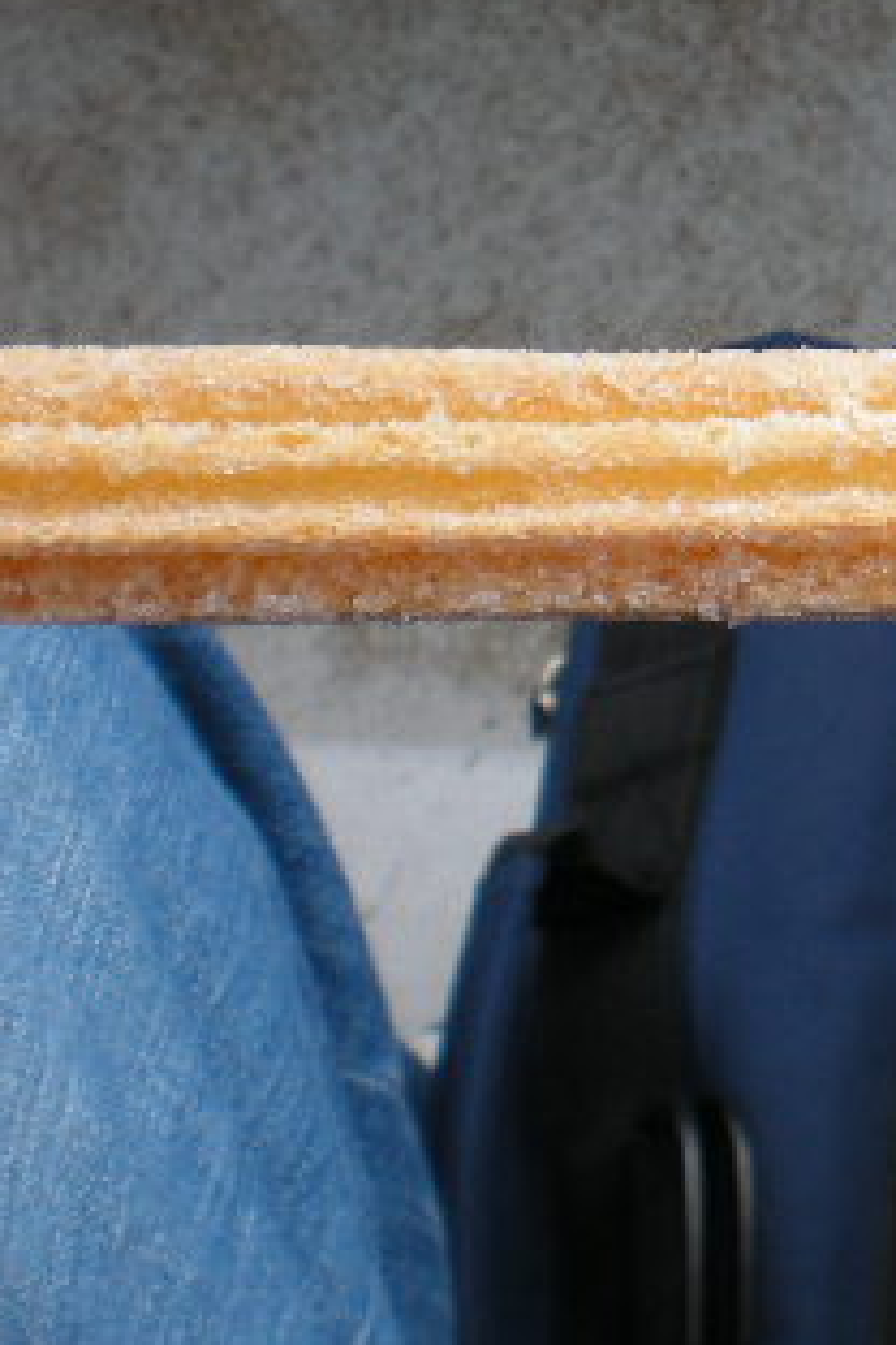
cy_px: 526
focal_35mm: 94
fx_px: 3509
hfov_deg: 13.9
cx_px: 1232
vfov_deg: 21.6
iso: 64
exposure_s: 1/276
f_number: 4.9
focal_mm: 7.4
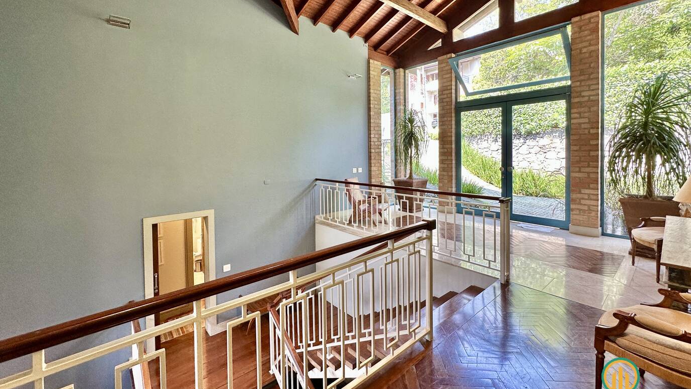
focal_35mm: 16
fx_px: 293
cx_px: 354
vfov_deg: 66.5
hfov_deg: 99.4
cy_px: 159
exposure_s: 1/120
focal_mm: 2.22
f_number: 2.2
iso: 100
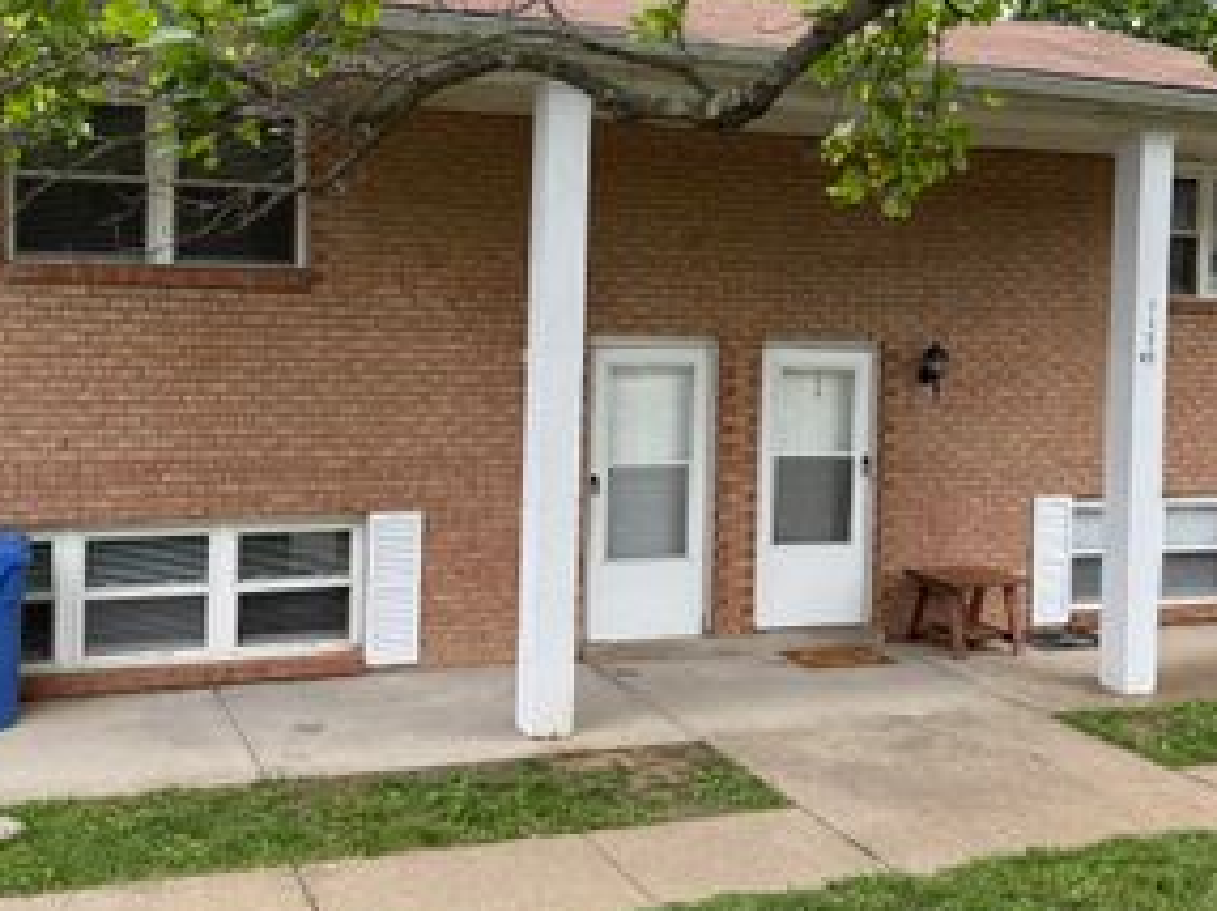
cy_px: 343
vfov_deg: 34.1
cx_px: 557
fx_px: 1475
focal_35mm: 42
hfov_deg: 44.8
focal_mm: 6.76
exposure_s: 1/602
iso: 100
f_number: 1.78
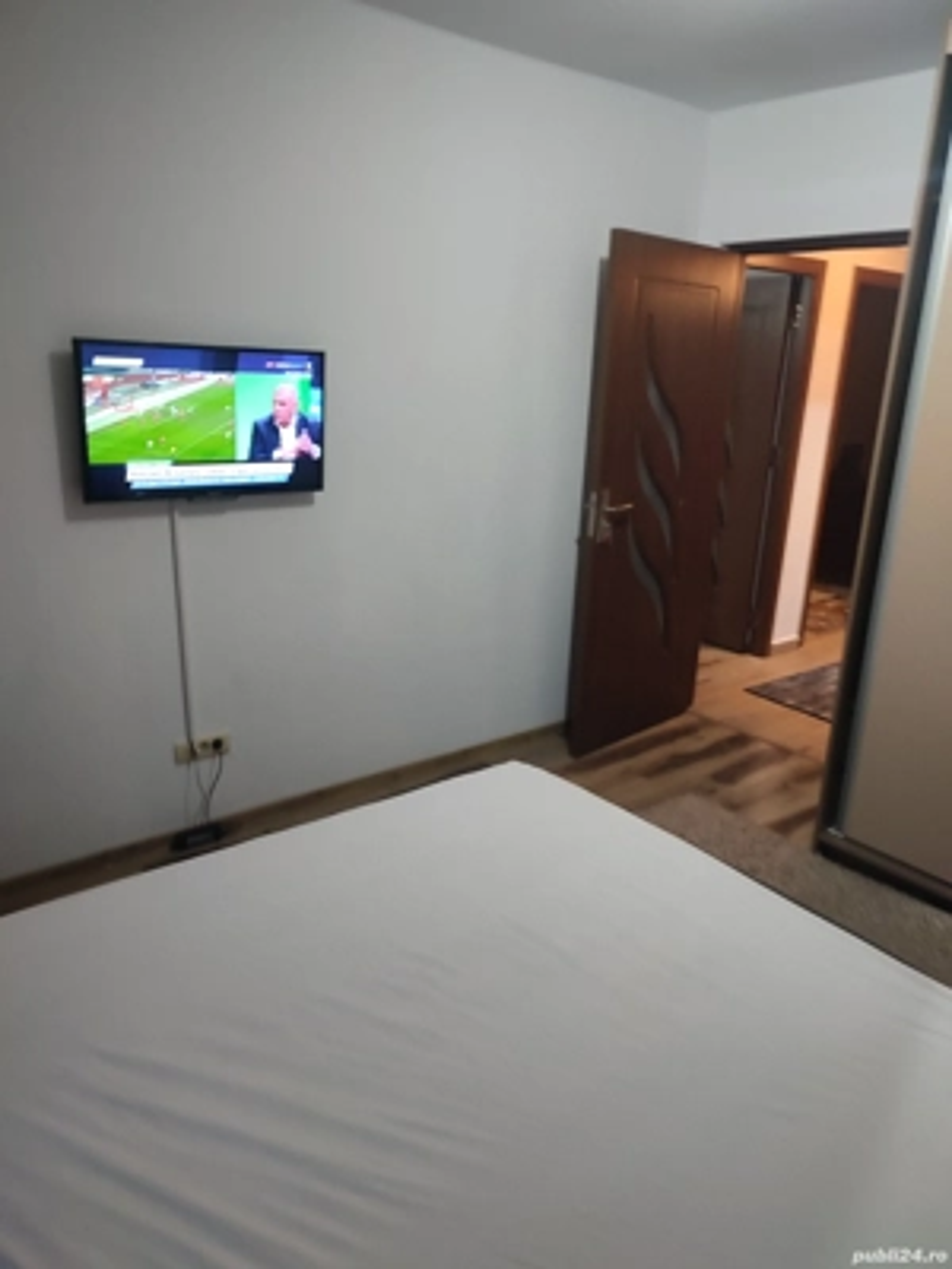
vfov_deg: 69.4
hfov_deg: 54.9
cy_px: 634
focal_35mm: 25
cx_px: 476
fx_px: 917
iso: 647
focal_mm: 6.04
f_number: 1.9
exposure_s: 1/20
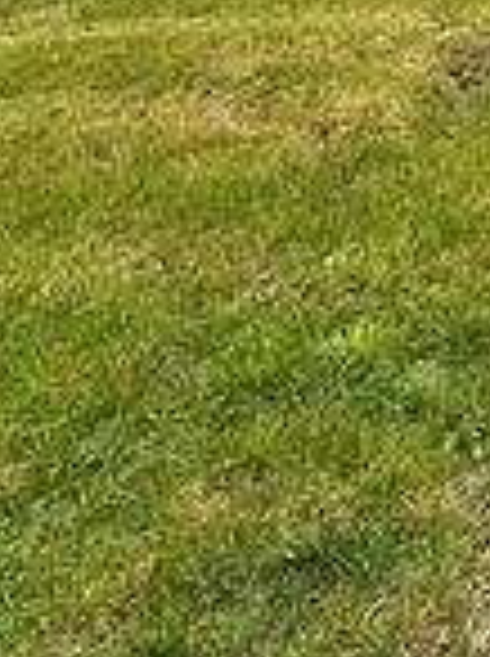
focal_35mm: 64
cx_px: 899
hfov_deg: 17.9
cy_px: -326
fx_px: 1211
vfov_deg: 24.0
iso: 40
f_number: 2.2
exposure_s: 1/259
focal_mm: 2.22
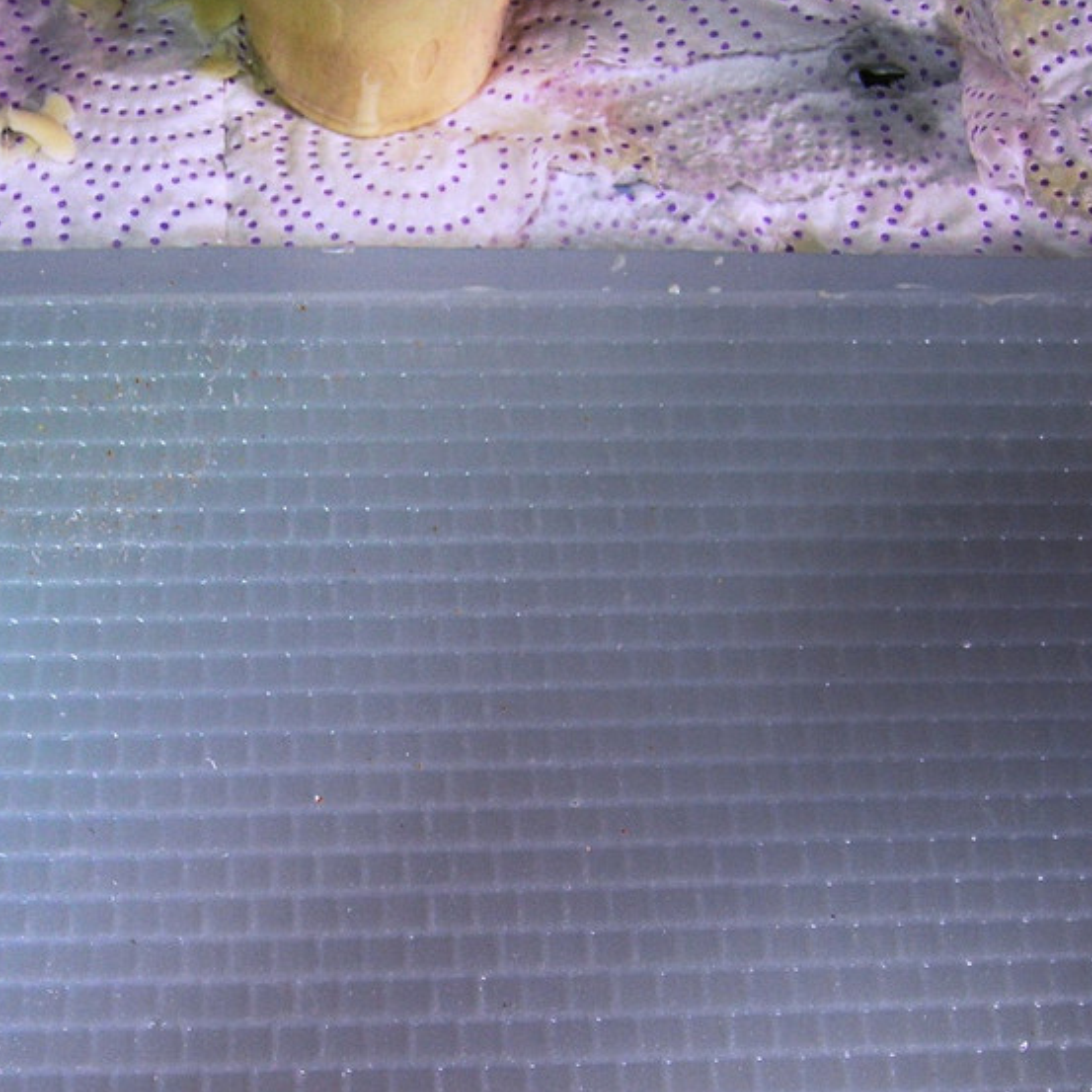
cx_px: 398
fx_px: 2070
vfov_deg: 29.3
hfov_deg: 29.4
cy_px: 762
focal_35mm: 58
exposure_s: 1/4.6
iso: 50
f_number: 2.9
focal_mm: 5.7
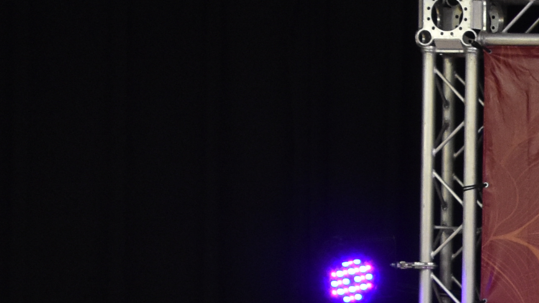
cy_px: 492
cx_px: 1220
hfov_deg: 8.0
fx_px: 3592
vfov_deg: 4.8
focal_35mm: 251
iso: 1600
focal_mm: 35
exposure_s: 1/160
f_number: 6.3
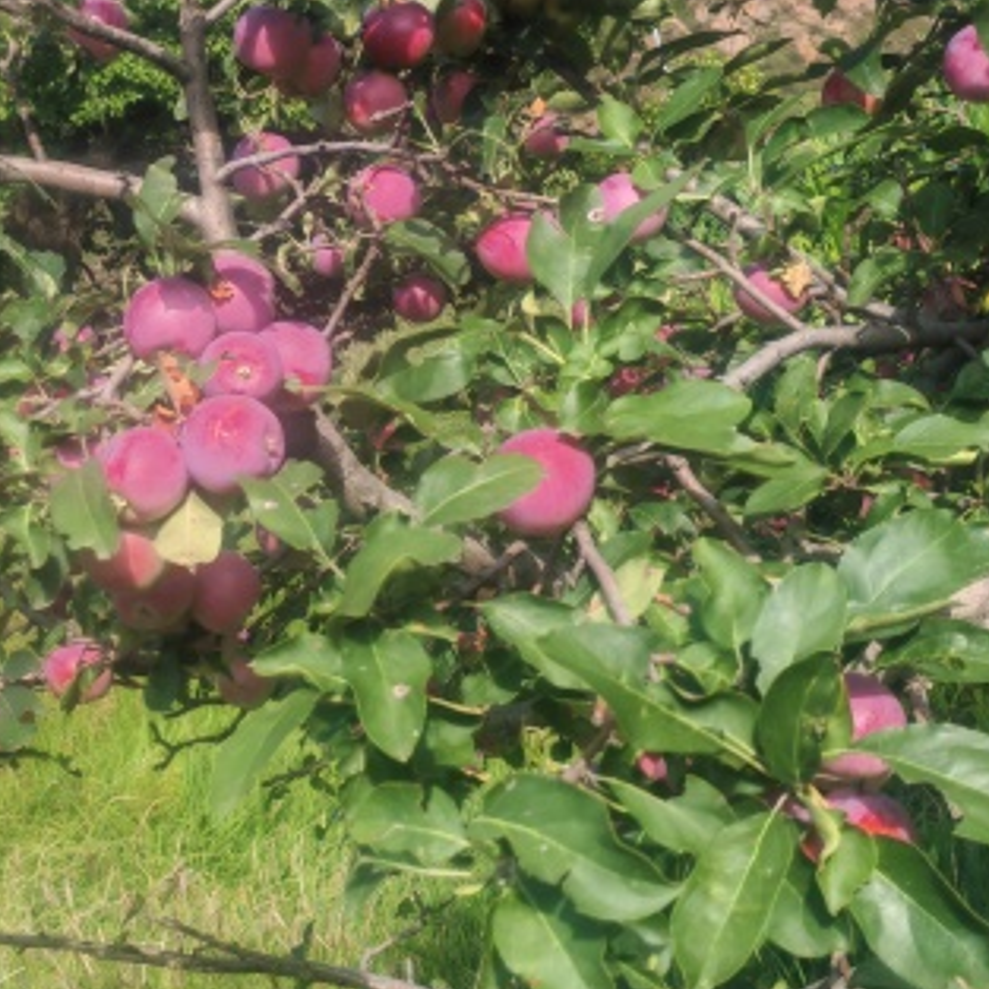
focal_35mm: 61
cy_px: 385
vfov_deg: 28.1
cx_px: 193
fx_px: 1972
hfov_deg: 27.6
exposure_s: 1/730
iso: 50
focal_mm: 5.52
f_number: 1.9
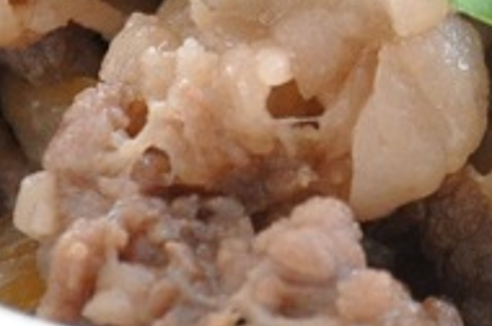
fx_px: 13605
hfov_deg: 2.1
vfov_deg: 1.4
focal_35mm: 997
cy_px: -61
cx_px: 619
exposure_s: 1/30
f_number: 5.6
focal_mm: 105
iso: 1600
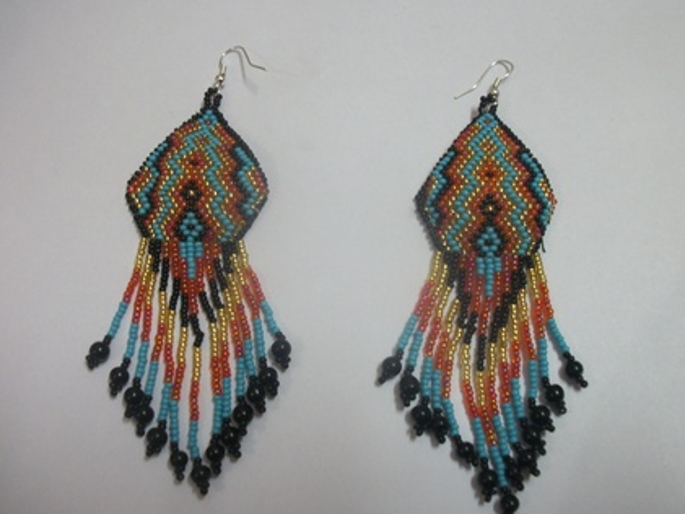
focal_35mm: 38
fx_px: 752
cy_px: 269
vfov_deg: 37.7
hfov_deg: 48.9
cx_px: 360
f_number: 2.9
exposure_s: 1/8
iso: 132
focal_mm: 5.7
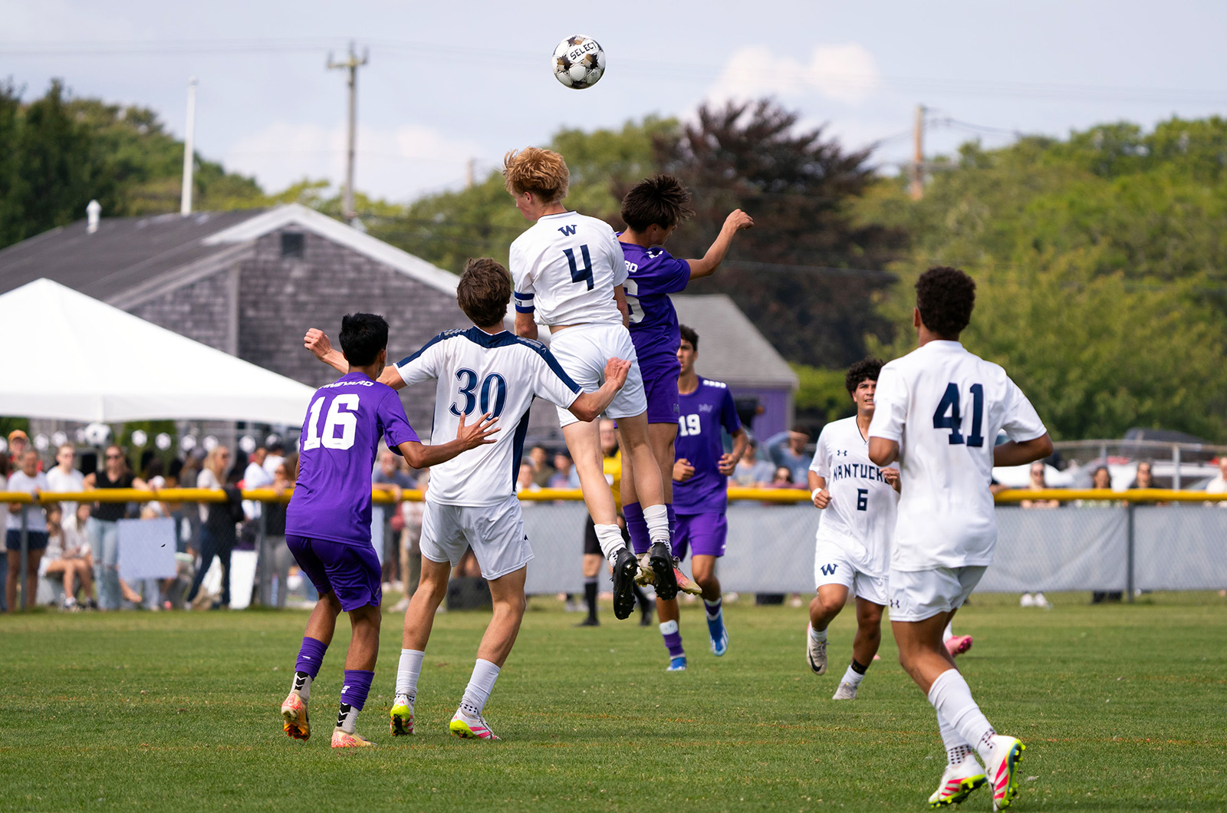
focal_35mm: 273
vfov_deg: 5.0
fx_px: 9286
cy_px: 406
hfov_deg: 7.6
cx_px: 614
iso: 800
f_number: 5.6
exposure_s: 1/2500
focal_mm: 273
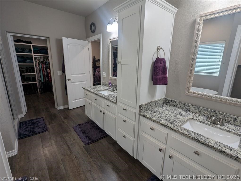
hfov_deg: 94.4
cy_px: 90
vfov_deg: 78.2
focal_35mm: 16
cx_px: 120
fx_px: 112
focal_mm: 2.35
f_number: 2.2
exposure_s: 1/60
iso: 52
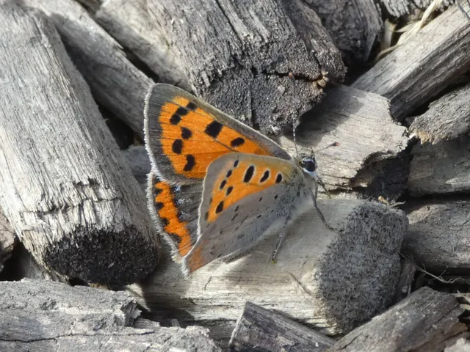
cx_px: 235
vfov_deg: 14.8
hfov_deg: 19.6
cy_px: 176
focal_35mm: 100
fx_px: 1358
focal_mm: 17.9
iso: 160
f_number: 4.8
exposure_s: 1/80
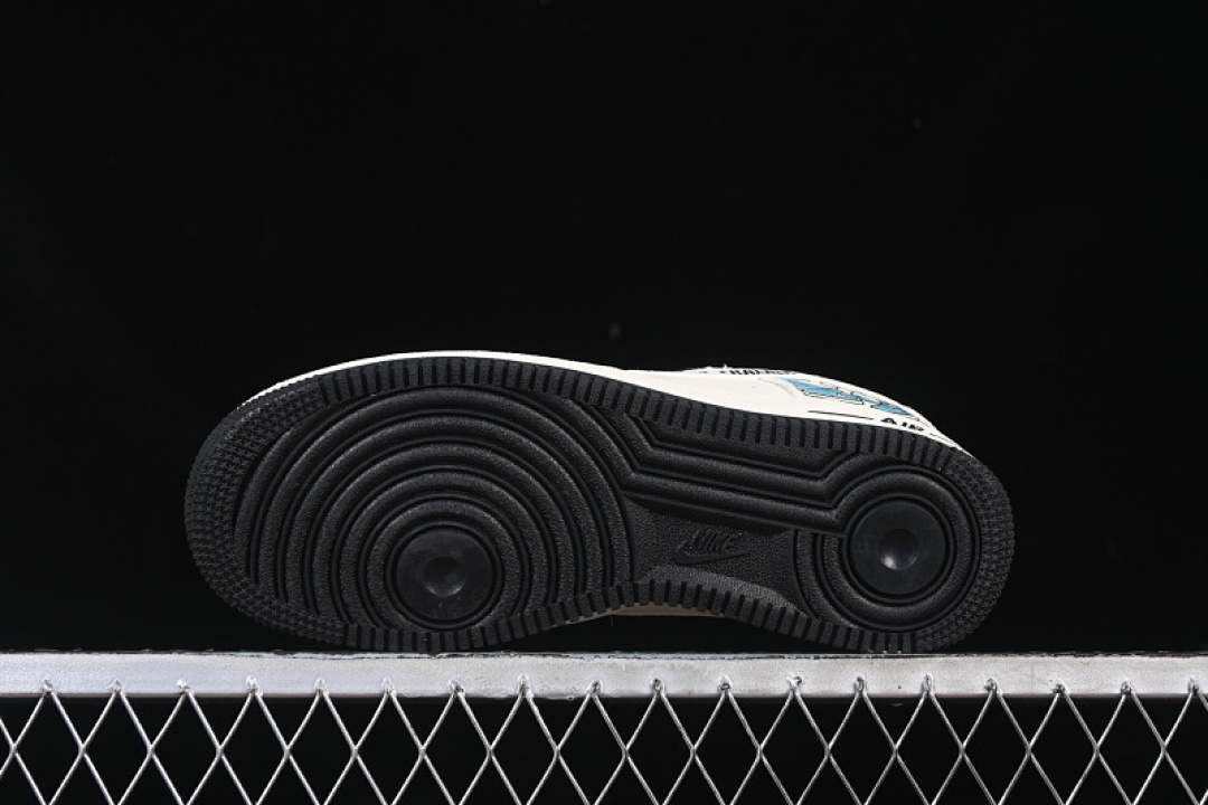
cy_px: 402
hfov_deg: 27.0
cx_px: 604
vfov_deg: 18.2
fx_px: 2516
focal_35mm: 75
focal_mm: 50
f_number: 6.3
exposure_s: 1/60
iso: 160
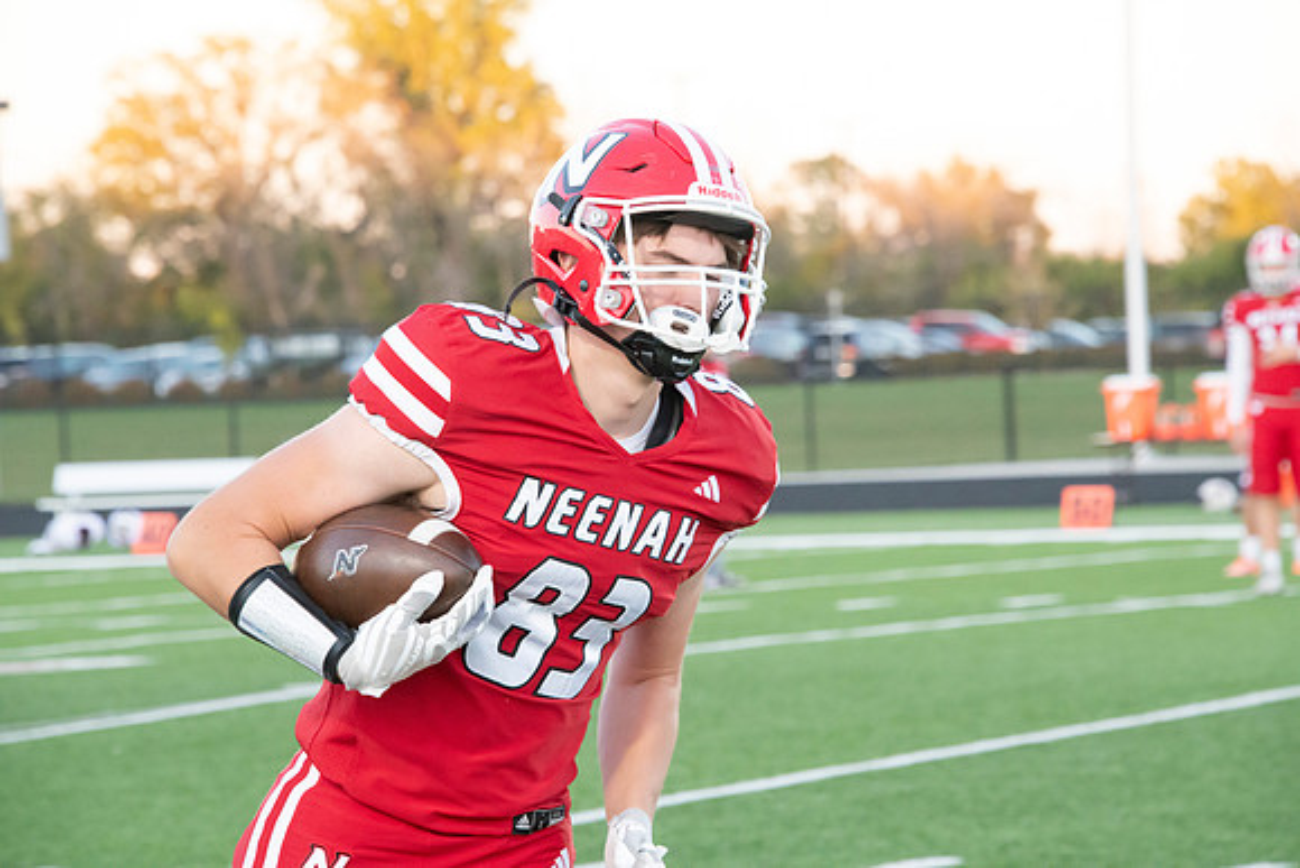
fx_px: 7585
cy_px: 434
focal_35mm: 210
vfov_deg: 6.5
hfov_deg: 9.8
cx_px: 650
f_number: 9
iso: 8000
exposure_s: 1/400
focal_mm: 210
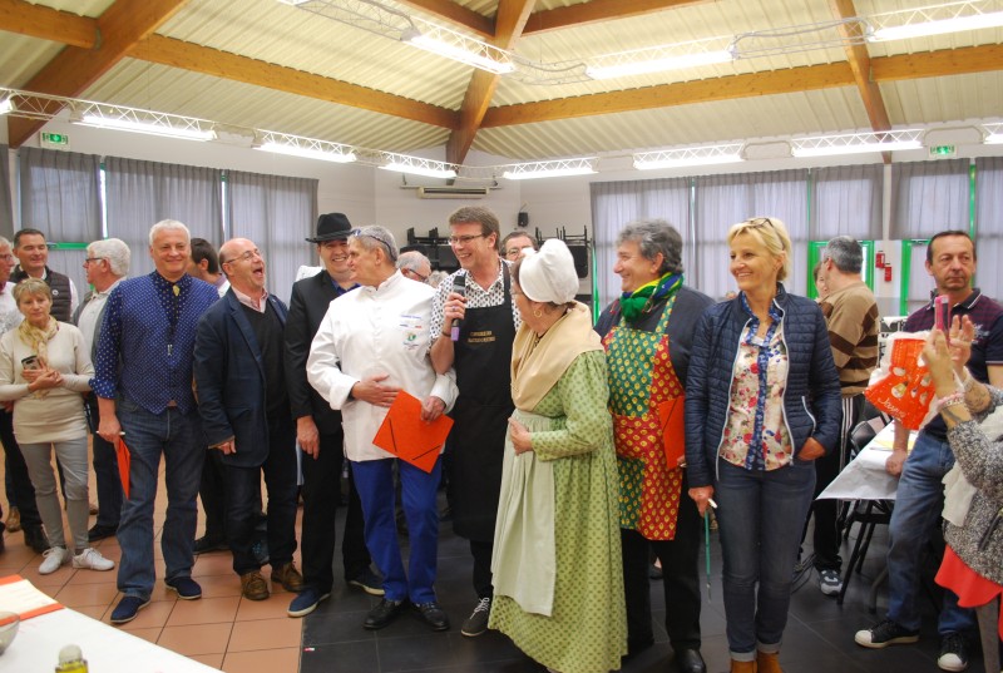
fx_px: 754
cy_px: 336
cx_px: 502
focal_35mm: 27
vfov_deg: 48.1
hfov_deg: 67.3
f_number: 3.8
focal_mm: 18
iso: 400
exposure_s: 1/25
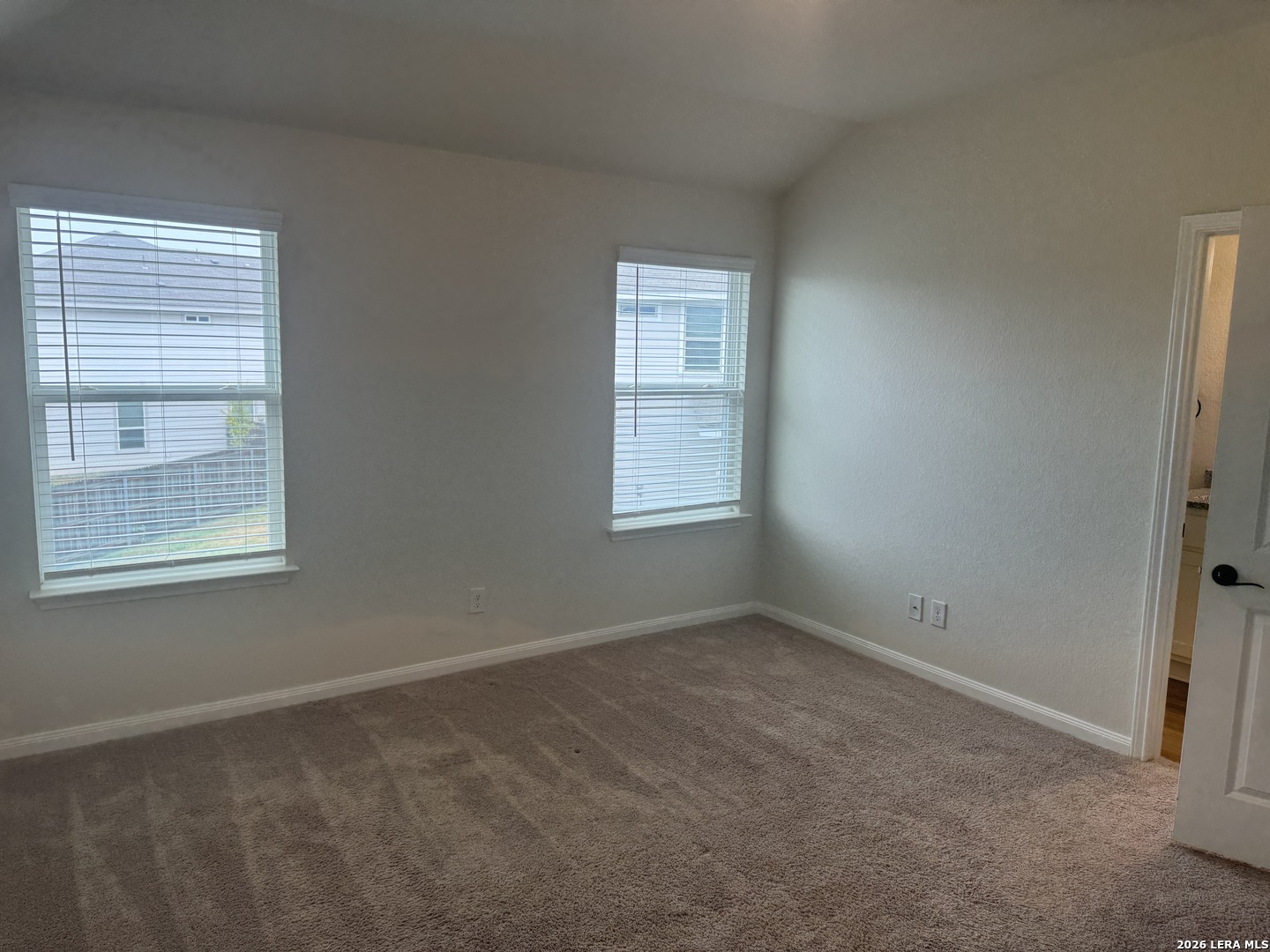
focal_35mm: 24
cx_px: 635
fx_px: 881
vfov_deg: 56.8
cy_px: 476
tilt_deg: -8.1
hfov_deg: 71.6
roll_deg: -1.3
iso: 80
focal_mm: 6.76
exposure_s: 1/165
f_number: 1.78
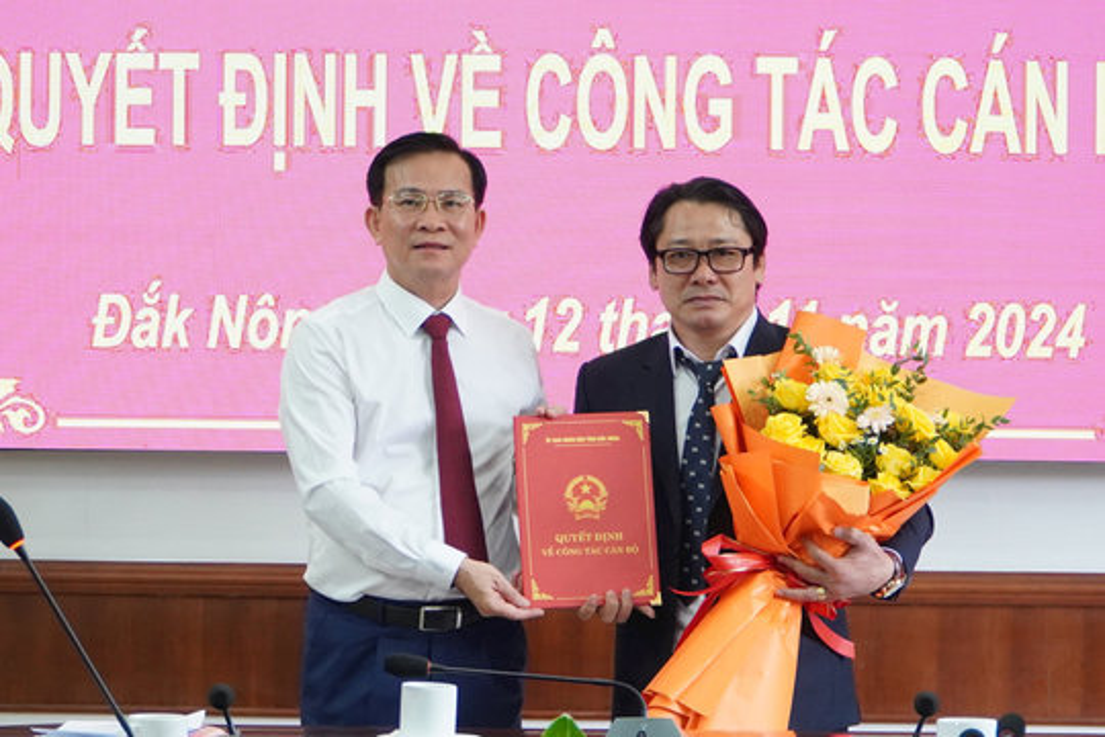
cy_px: 368
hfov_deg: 21.9
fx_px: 2854
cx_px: 552
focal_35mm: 93
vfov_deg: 14.7
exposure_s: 1/100
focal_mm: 62
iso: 1250
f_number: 4
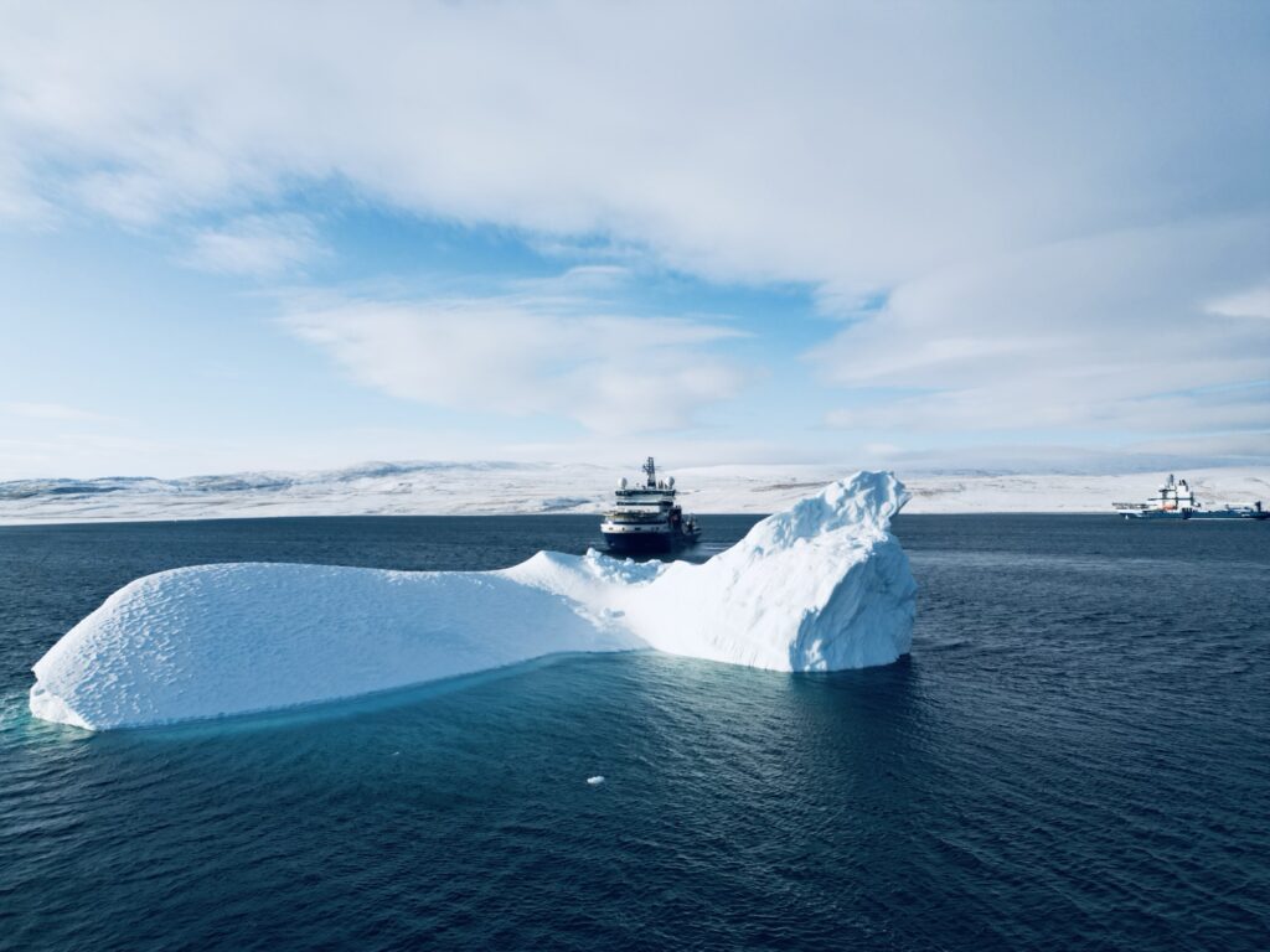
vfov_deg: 56.8
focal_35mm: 24
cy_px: 476
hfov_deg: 71.6
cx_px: 635
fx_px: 881
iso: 110
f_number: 1.7
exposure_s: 1/3200
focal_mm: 6.72
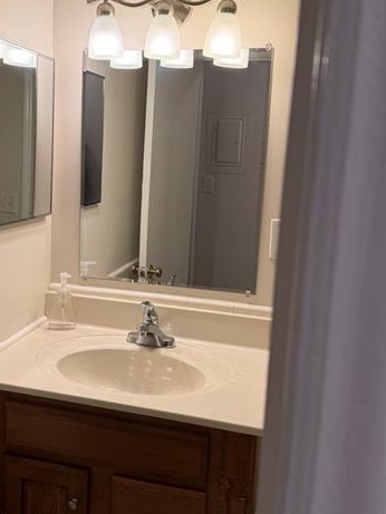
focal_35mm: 40
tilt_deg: -9.2
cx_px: 132
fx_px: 594
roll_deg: -1.5
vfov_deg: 46.7
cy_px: 235
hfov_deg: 35.7
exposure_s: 1/120
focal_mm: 6.76
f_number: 1.78
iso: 80
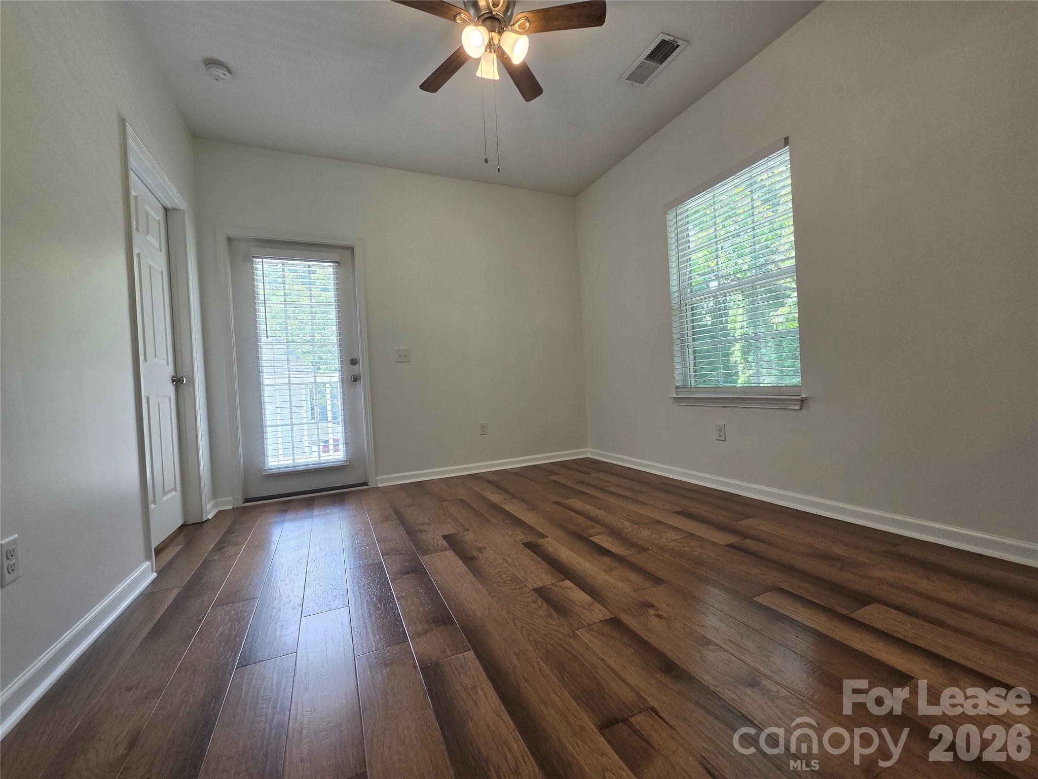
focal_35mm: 13
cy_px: 390
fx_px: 390
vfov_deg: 89.9
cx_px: 519
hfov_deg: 106.2
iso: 80
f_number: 2.2
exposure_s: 1/120
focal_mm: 2.2
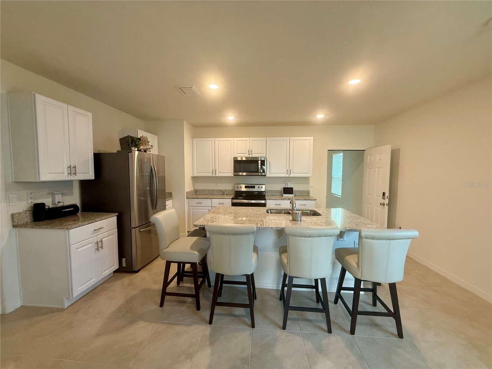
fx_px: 199
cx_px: 246
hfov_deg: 102.1
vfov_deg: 85.7
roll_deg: +0.1
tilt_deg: -3.2
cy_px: 184
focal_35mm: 14
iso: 250
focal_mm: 2.22
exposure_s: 1/120
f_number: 2.2
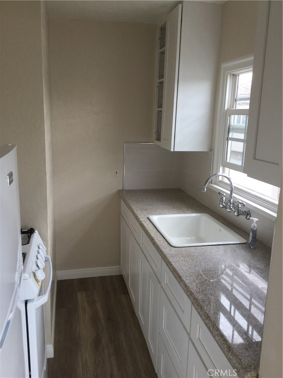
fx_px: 338
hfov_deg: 45.4
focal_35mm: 31
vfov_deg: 58.4
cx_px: 142
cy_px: 189
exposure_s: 1/120
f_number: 2.4
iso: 40
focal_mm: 3.3
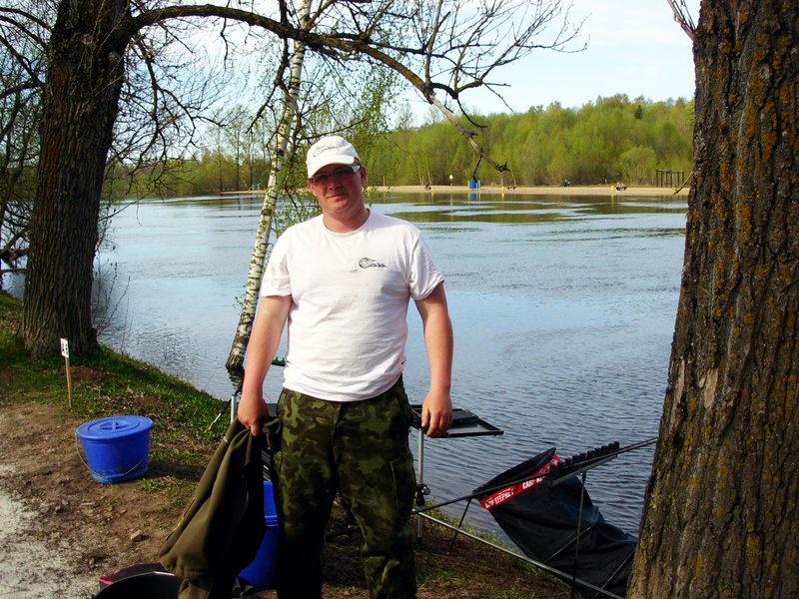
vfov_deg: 37.7
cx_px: 400
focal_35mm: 38
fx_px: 877
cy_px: 300
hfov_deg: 49.0
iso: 50
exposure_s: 1/861
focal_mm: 6.3
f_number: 2.9
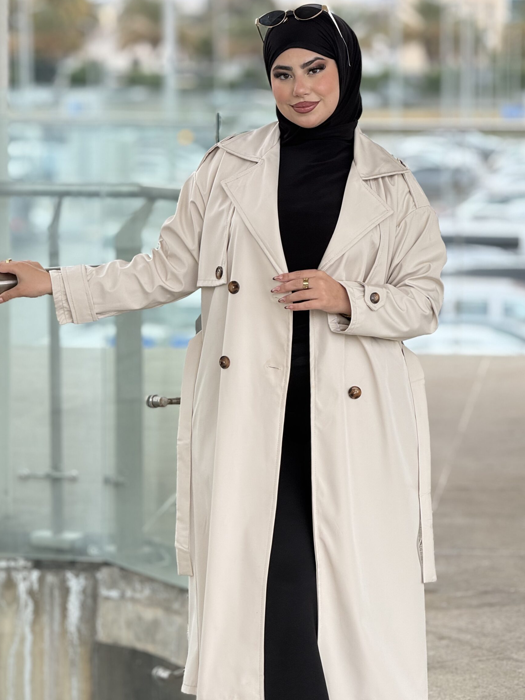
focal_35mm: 134
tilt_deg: -6.8
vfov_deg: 14.7
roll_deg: +0.7
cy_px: 378
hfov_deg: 11.1
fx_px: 2710
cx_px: 276
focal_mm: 15.66
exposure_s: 1/130
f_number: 2.8
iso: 64
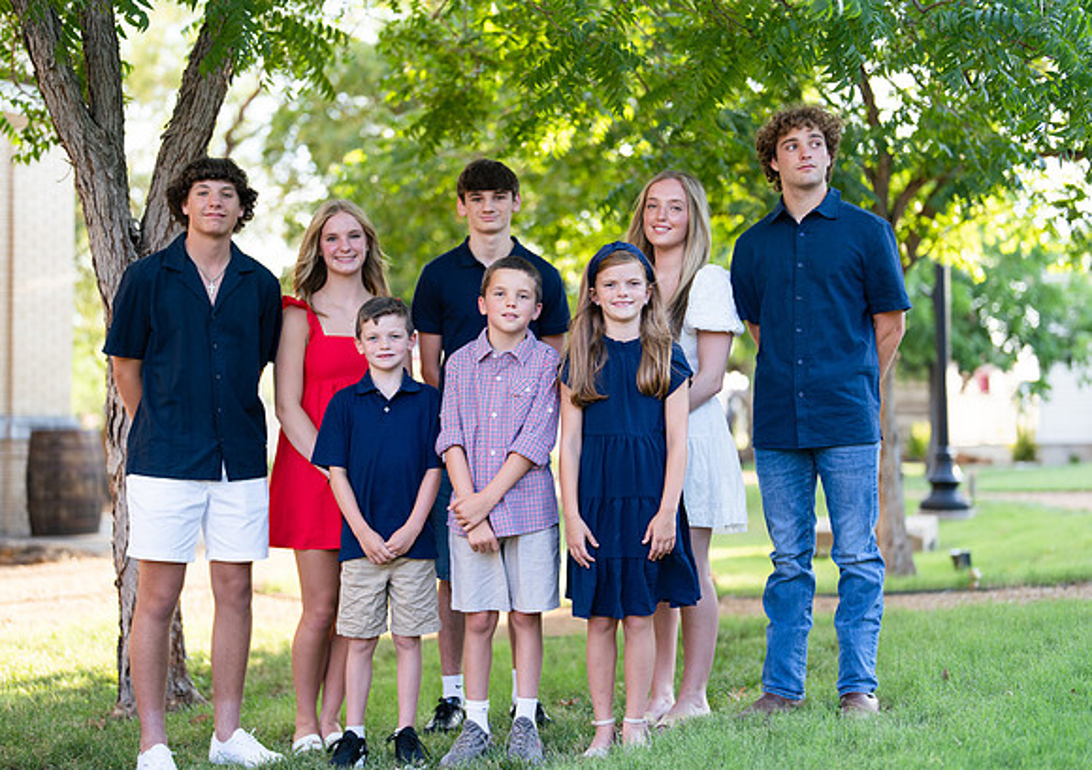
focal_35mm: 53
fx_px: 1632
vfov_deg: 26.5
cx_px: 527
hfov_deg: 37.0
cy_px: 385
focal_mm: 50
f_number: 1.2
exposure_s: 1/1000
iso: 200
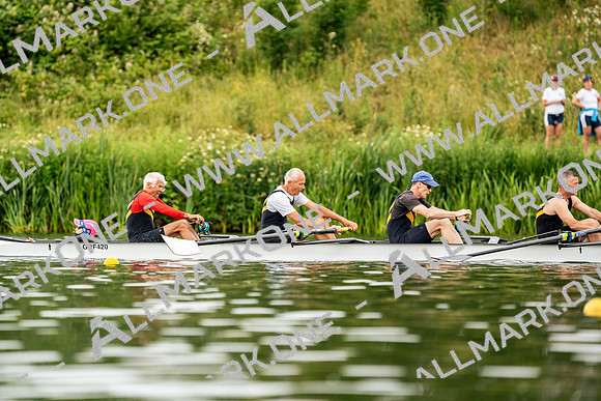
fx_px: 7547
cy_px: 200
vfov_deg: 3.0
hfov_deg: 4.6
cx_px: 300
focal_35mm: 452
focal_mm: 452
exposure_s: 1/2000
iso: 640
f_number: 6.3
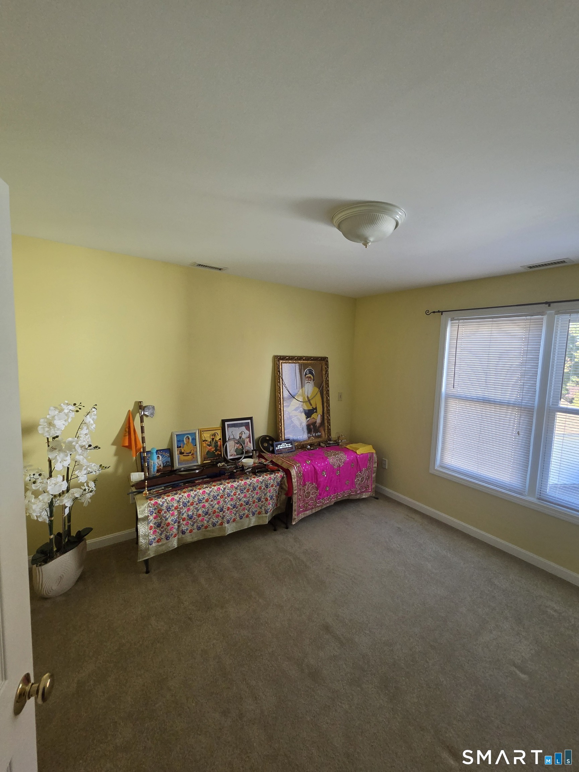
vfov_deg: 106.2
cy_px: 386
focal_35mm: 13
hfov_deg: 89.9
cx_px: 290
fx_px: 290
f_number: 2.2
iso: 400
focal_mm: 2.2
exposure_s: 1/120
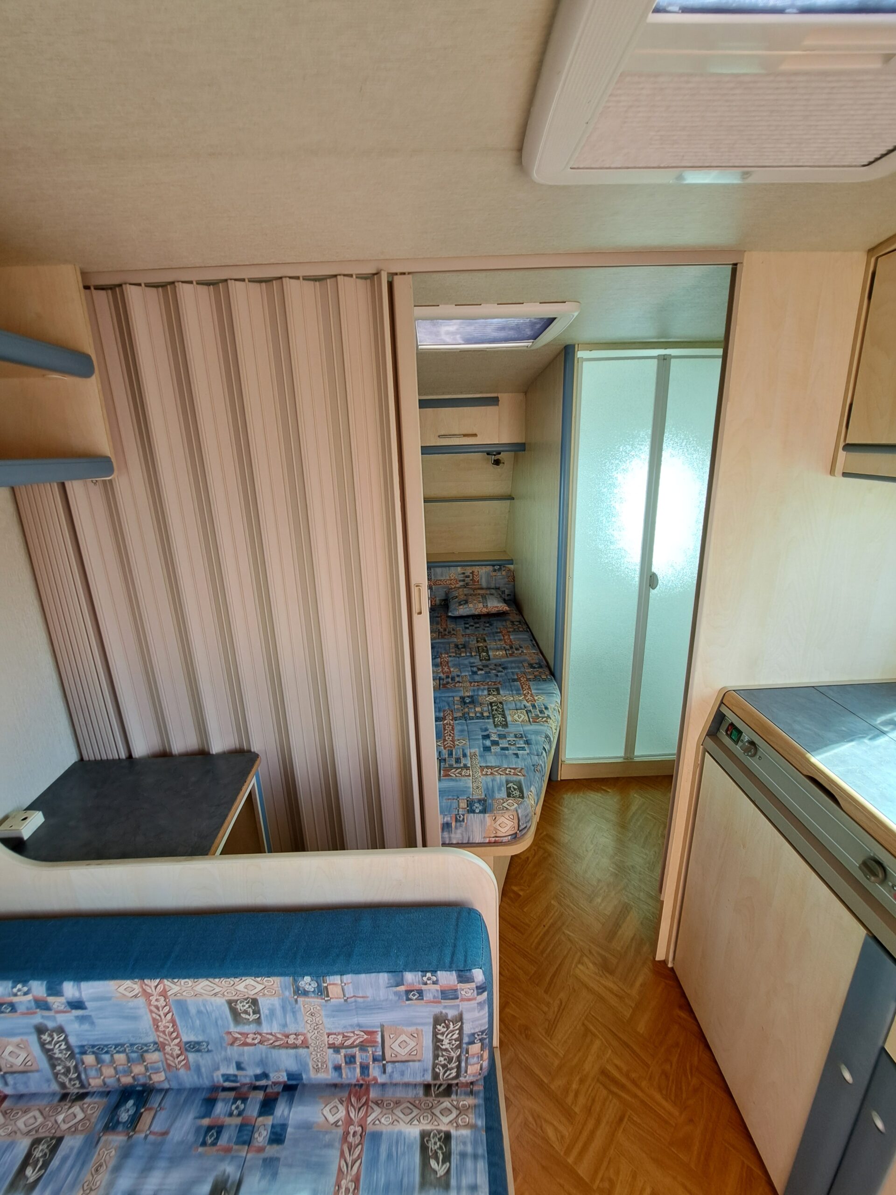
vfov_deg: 106.2
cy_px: 598
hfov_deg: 89.9
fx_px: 449
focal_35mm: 13
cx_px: 448
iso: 50
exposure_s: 1/50
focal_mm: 1.74
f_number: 2.2
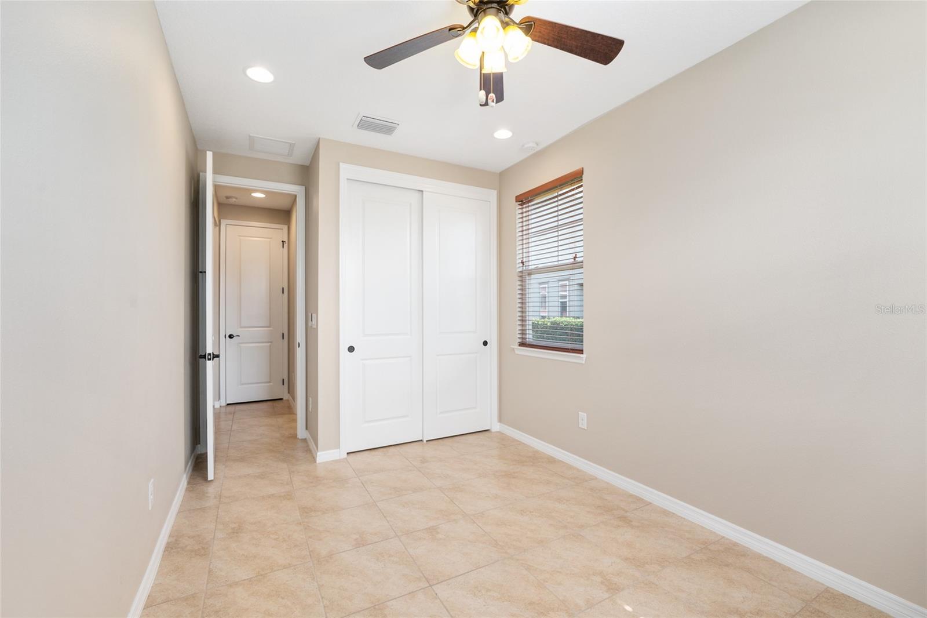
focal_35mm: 15
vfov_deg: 77.3
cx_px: 464
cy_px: 309
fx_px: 386
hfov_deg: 100.4
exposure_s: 1/25
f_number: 7.1
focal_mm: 15
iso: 400
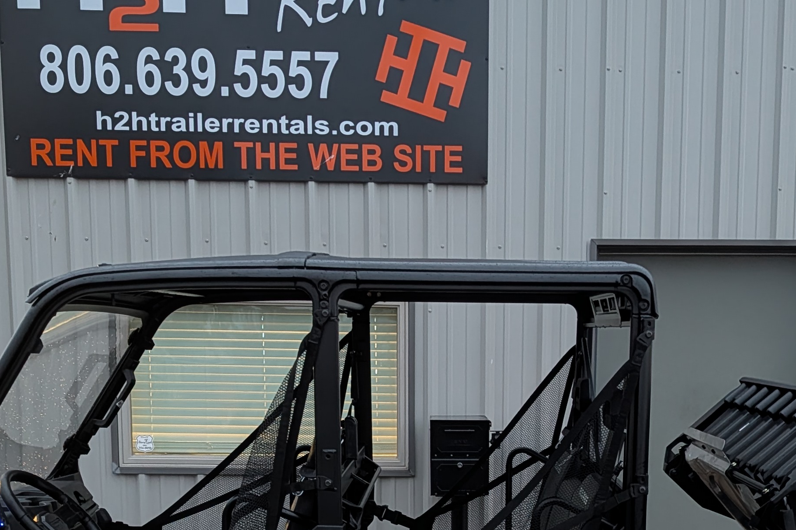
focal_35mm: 56
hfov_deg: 35.5
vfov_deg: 23.0
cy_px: 552
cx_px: 477
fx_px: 1238
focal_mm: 6.9
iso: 607
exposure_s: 1/23.8
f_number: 1.68
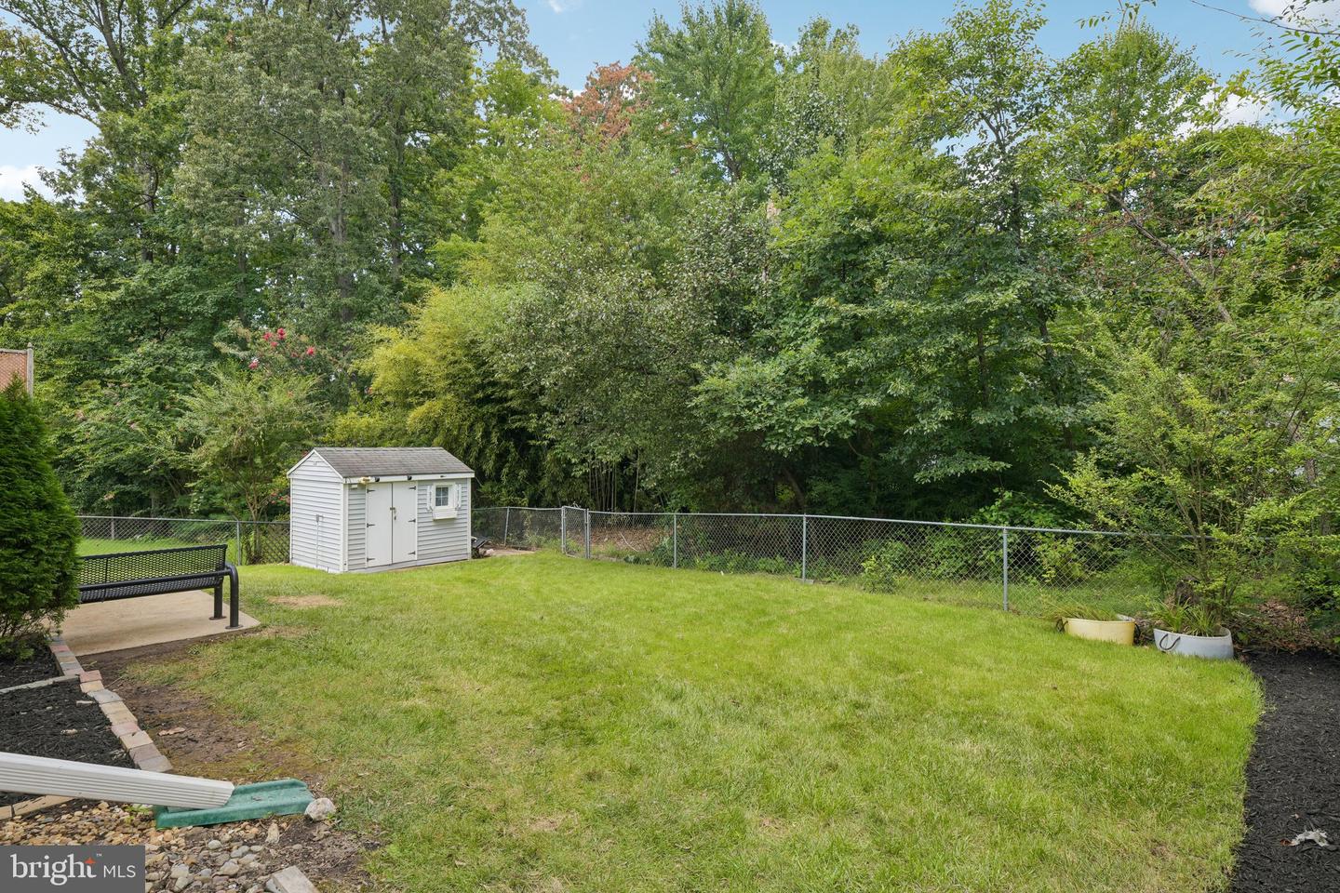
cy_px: 446
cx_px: 670
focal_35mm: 18
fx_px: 670
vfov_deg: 67.4
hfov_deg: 90.0
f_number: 8
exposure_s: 1/80
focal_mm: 18
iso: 100
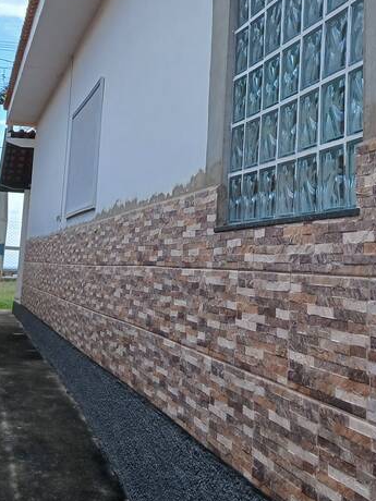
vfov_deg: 30.5
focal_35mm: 61
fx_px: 883
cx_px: 177
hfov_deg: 24.0
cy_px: 65
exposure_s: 1/199
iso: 20
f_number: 1.8
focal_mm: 3.98
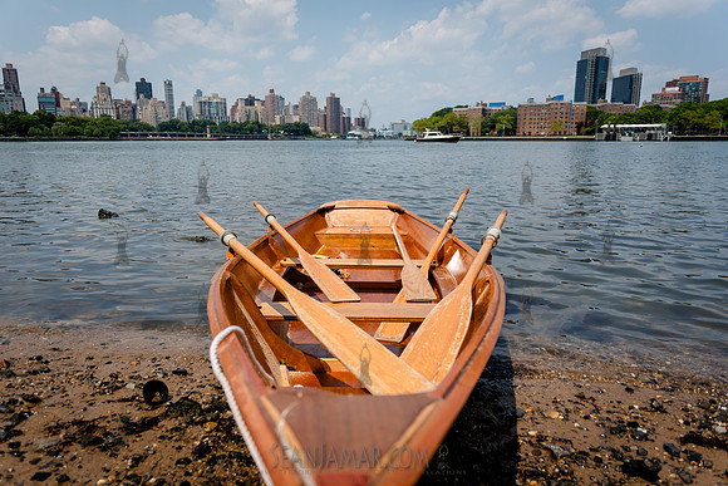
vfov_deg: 53.0
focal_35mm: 24
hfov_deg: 73.5
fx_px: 488
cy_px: 243
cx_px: 364
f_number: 4
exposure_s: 1/1600
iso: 100
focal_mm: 24
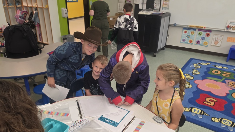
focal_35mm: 27
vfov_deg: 42.8
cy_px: 76
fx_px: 168
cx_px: 109
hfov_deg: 69.8
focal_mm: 6.5
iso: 250
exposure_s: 1/120
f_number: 1.4
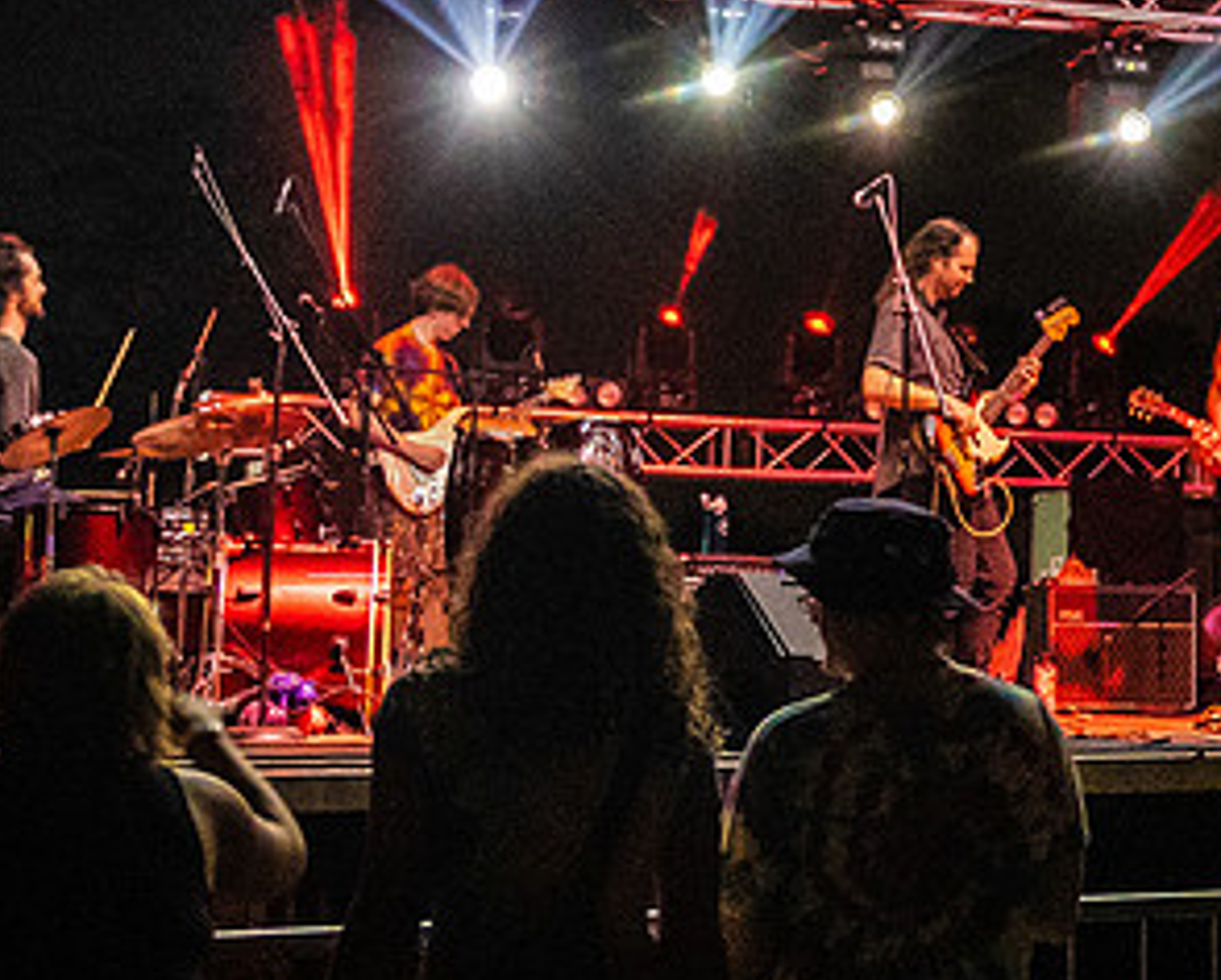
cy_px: 105
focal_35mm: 91
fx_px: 3293
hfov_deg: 20.4
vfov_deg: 16.7
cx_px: 1174
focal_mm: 28
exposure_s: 1/100
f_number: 2.8
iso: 6400
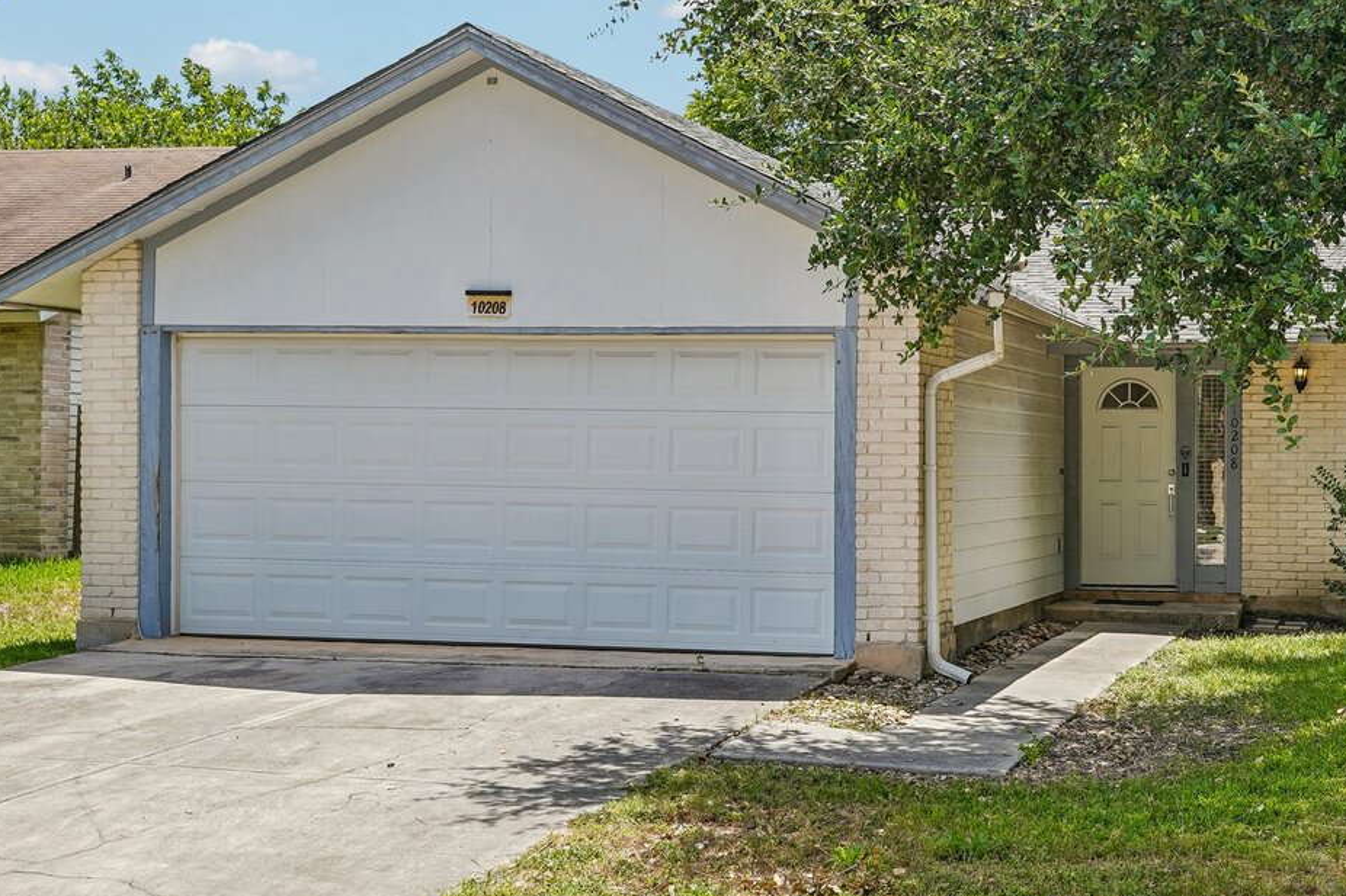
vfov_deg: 24.1
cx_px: 1079
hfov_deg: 34.5
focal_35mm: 56
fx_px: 2093
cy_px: 331
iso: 100
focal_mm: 32
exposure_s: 1/100
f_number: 8
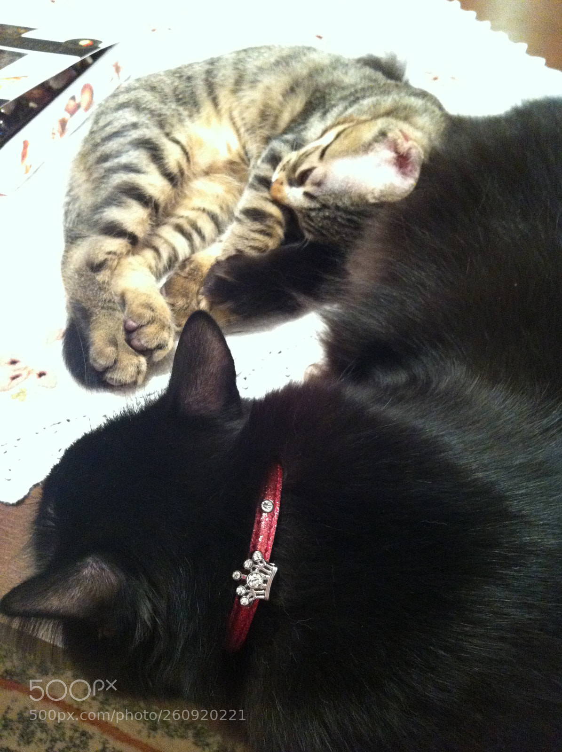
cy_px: 376
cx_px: 281
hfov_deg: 40.6
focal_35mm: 35
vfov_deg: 52.7
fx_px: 760
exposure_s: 1/17
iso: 640
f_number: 2.8
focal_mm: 3.85
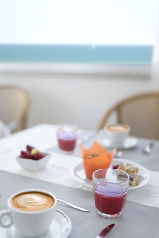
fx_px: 278
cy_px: 120
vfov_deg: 46.4
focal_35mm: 42
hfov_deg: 31.8
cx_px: 66
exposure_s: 1/250
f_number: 1.4
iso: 50
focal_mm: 35
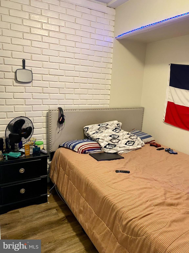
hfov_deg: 53.1
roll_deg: -1.9
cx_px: 94
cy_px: 126
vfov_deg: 67.3
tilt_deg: -11.3
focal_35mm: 26
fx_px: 189
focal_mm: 4.25
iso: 250
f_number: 1.8
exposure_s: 1/60
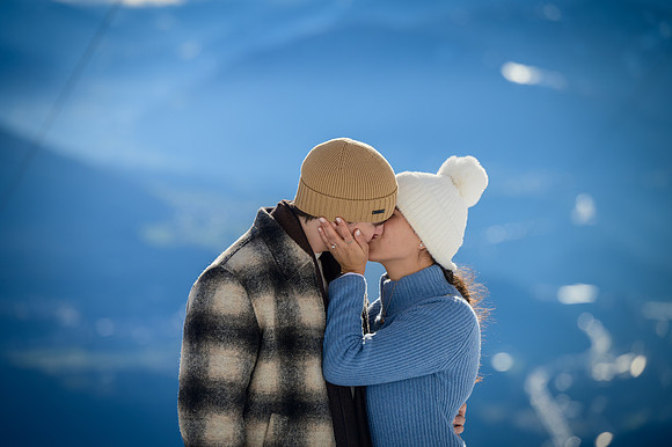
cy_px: 224
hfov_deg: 14.2
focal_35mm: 145
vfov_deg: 9.5
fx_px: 2705
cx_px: 336
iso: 100
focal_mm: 145
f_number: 3.5
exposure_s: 1/2000
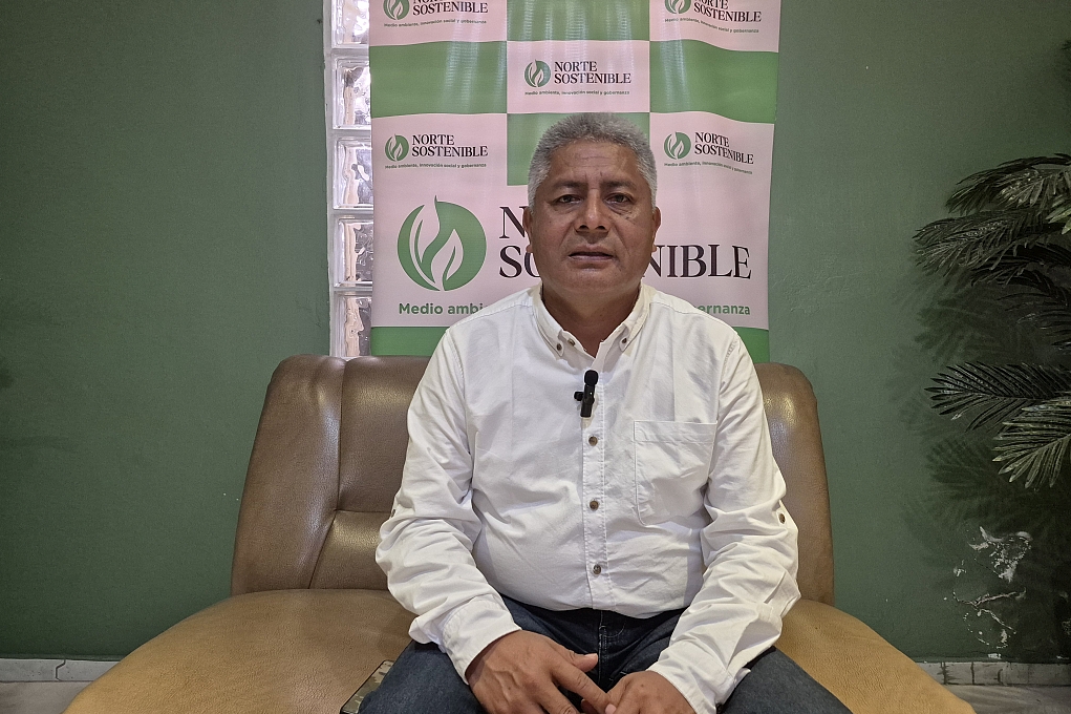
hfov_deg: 73.8
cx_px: 535
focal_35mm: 24
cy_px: 359
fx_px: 714
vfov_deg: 53.1
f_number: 1.8
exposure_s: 1/60
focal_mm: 5.4
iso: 1000
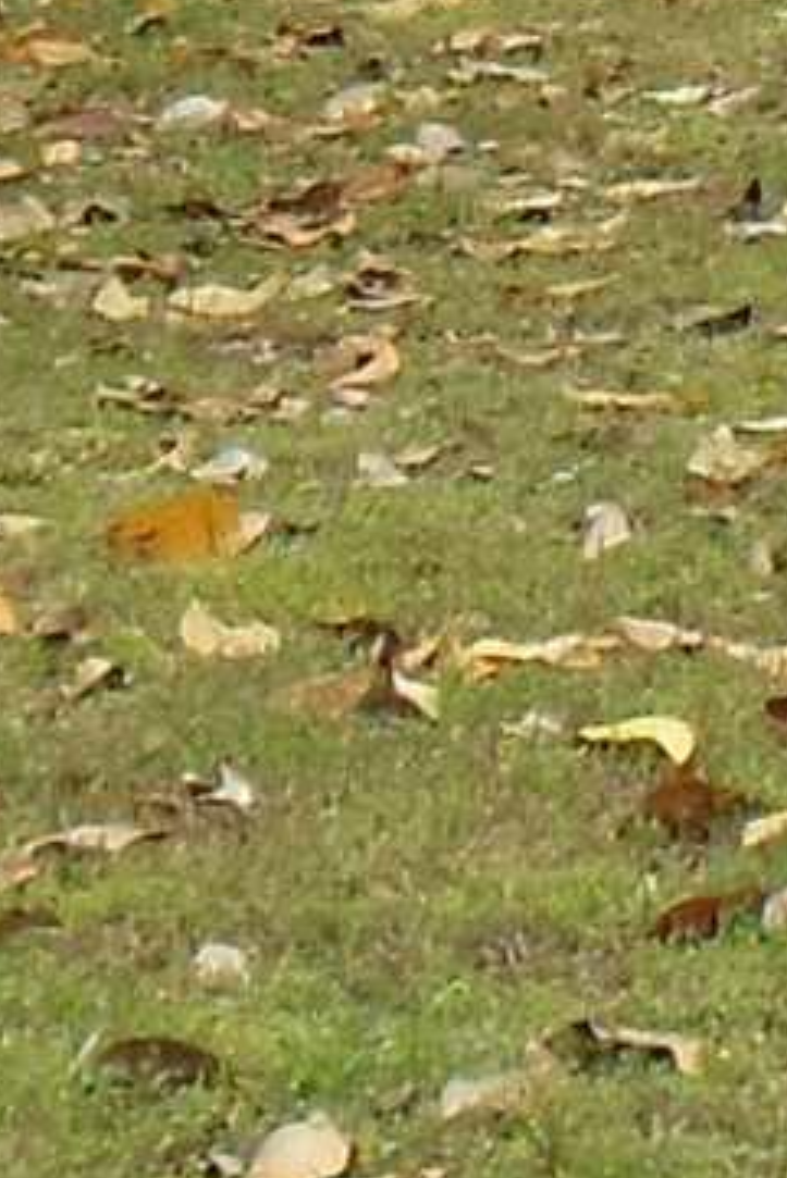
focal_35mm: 221
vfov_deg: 8.9
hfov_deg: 6.0
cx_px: 1806
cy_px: -878
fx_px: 7239
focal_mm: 4.5
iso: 125
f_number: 3.2
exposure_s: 1/1000
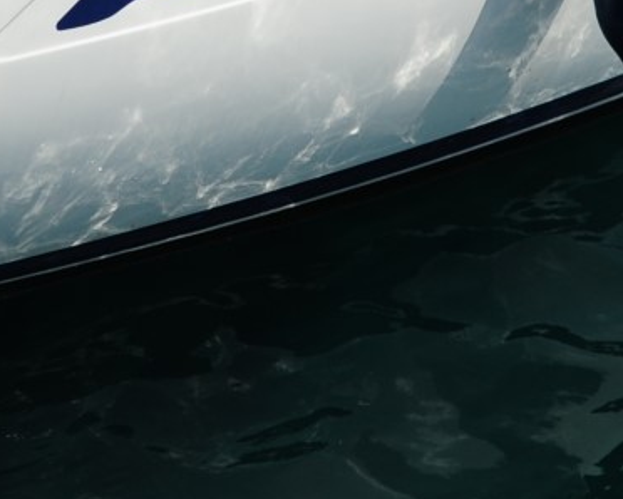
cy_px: -502
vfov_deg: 9.1
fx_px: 2933
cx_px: 234
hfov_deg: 12.1
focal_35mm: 159
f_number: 8
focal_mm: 28
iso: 200
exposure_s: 1/1000
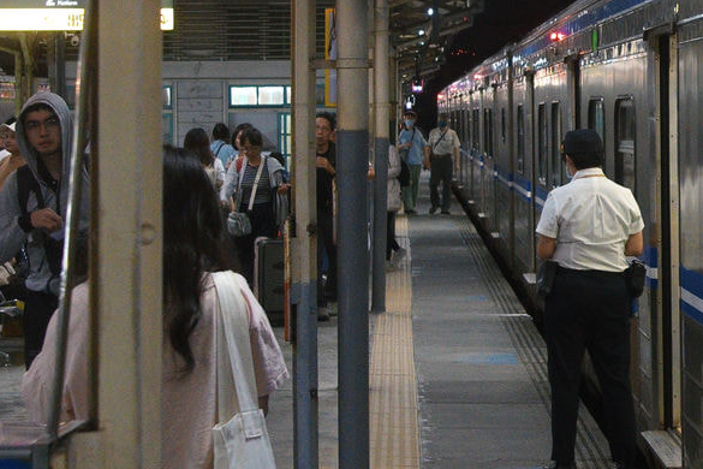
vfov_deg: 10.8
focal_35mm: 126
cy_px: 68
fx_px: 2460
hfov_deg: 15.6
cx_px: 874
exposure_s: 1/60
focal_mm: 36
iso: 4000
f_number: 5
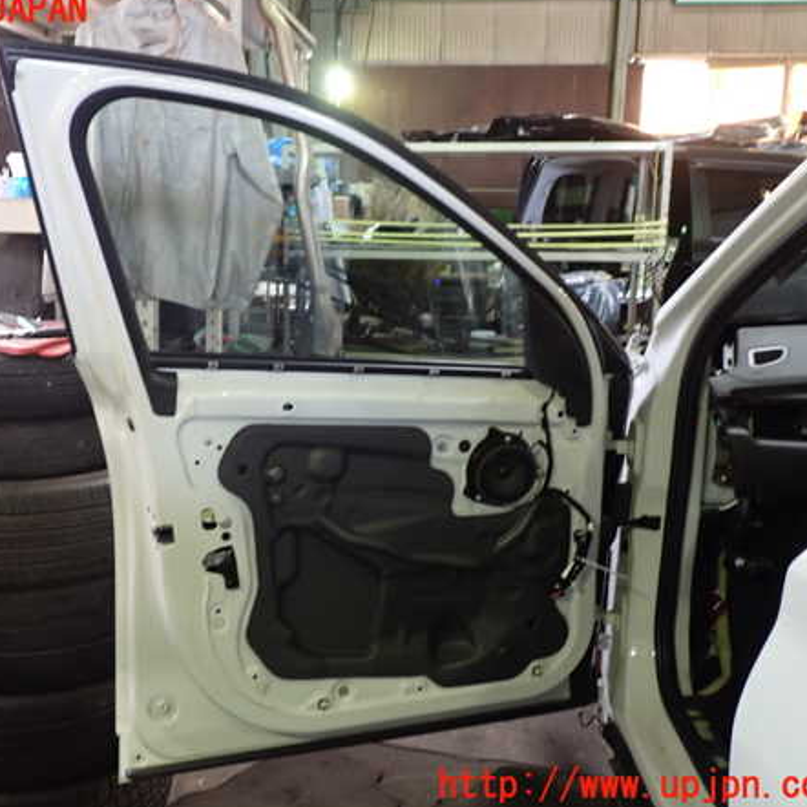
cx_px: 303
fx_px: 950
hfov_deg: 45.7
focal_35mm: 36
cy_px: 398
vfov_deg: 46.0
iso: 200
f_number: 2.3
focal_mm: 5.4
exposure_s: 1/30
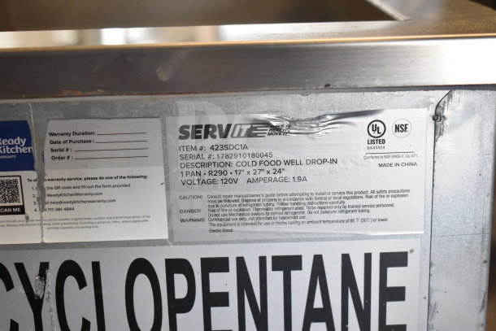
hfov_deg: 33.4
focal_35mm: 60
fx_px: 827
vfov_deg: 22.6
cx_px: 248
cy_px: 166
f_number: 4.8
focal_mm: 40
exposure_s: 1/60
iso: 1800
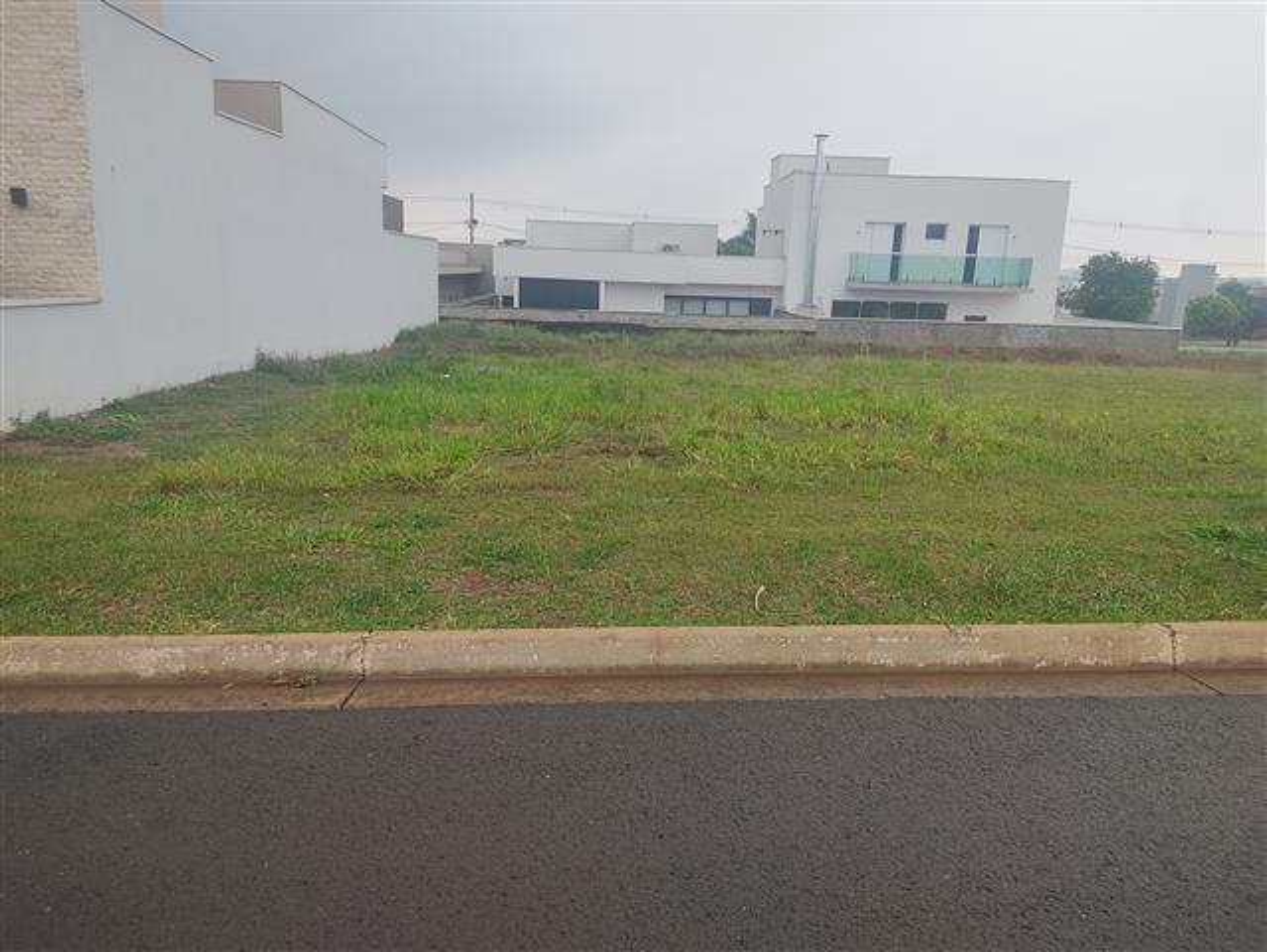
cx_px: 634
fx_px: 952
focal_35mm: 26
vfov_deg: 53.1
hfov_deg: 67.3
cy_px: 476
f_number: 1.79
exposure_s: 1/120
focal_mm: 4.74
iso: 184
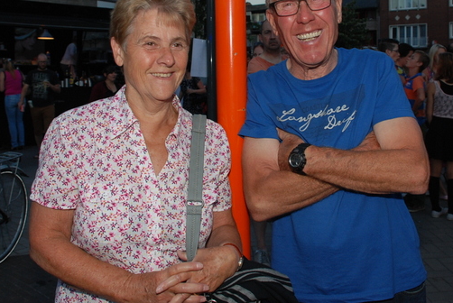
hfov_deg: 45.1
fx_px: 542
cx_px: 277
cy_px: 87
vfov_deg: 30.9
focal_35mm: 43
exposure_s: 1/60
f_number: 5.6
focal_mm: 20
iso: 320
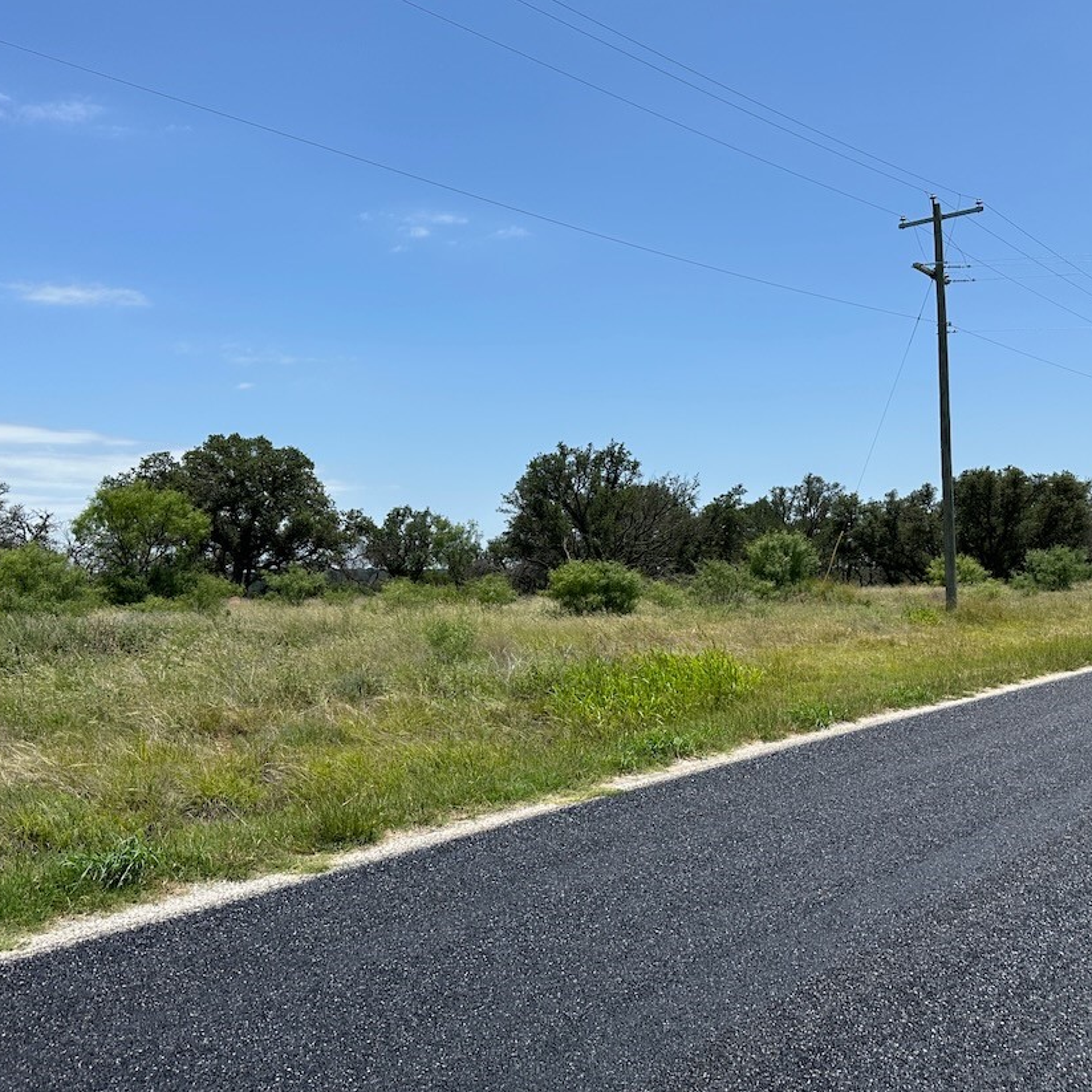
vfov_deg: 49.7
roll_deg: -0.4
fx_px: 1178
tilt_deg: -0.5
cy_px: 571
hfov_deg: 49.7
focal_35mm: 33
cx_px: 580
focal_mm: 6.86
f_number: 1.78
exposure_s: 1/6211
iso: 80
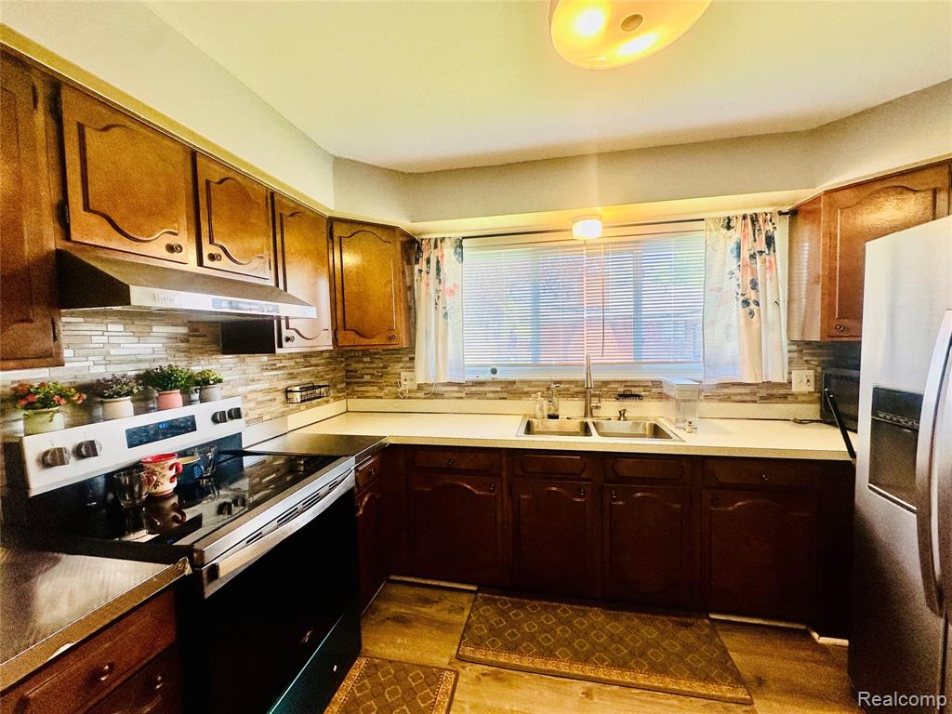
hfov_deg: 102.1
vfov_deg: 85.7
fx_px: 385
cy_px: 357
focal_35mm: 14
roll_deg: +1.0
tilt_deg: -3.3
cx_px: 476
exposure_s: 1/120
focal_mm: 2.22
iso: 100
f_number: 2.2
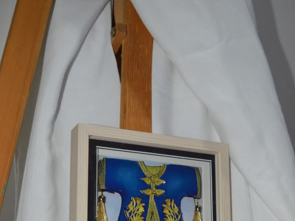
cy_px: 218
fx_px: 562
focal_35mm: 66
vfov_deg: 21.5
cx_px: 149
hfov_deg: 29.4
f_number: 4.2
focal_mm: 30
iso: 2200
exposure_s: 1/60
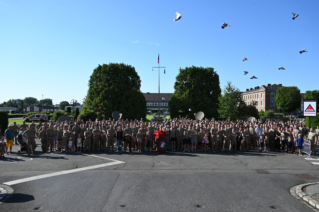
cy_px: 106
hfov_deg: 63.7
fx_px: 257
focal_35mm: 29
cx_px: 160
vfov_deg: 44.9
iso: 100
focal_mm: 29
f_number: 7.1
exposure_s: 1/320
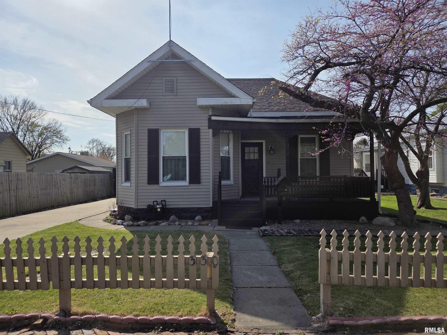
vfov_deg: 58.9
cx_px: 224
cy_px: 168
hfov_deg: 73.9
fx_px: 297
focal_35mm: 23
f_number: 1.8
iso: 64
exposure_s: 1/7891
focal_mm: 5.4
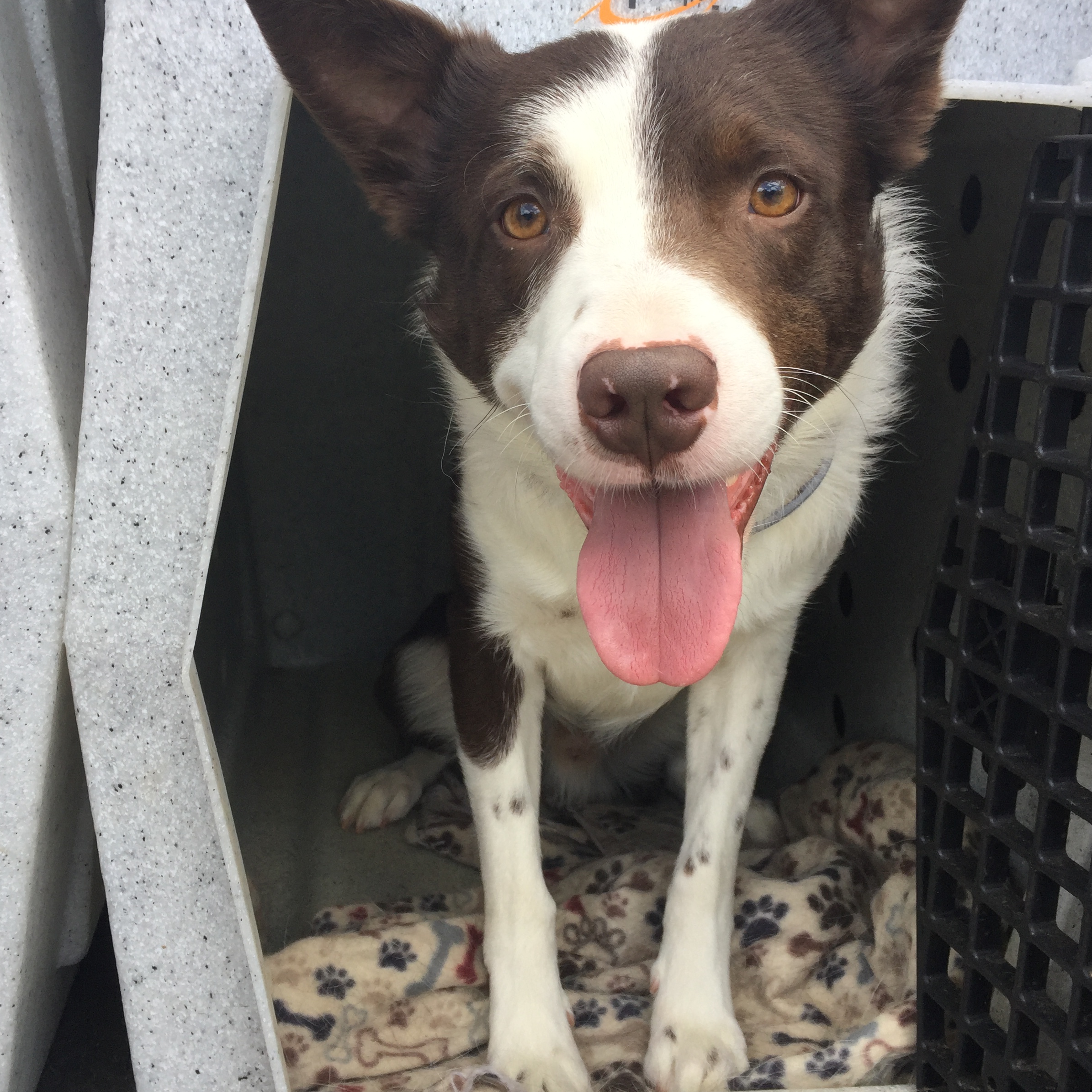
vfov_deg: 47.2
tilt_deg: -12.4
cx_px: 556
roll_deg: -1.2
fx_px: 1249
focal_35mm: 35
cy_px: 571
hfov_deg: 47.2
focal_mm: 4.15
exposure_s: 1/370
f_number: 2.2
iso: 32
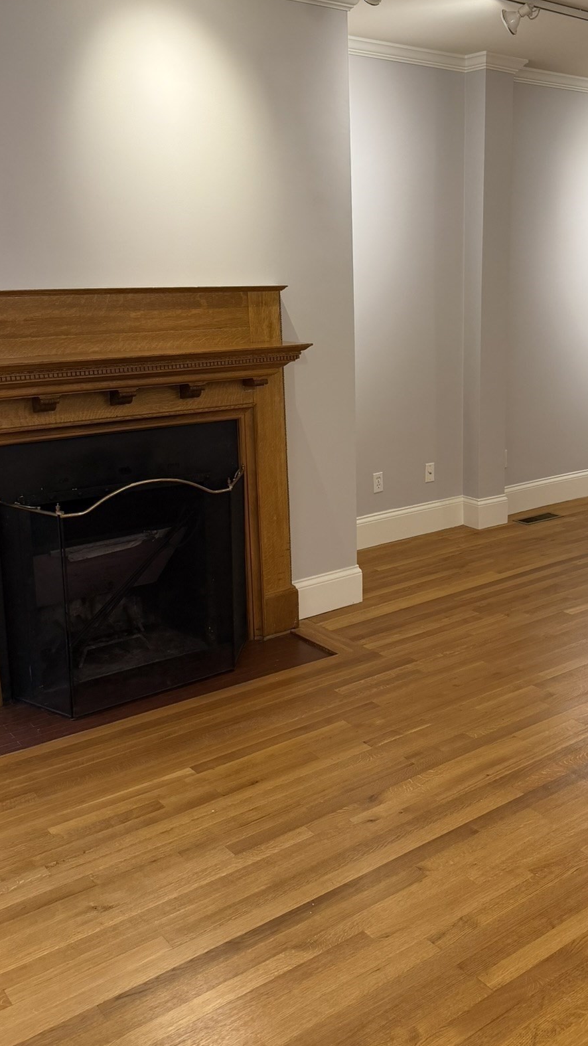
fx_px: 942
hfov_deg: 34.3
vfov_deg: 58.0
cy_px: 484
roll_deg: +0.4
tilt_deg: -12.5
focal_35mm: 34
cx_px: 391
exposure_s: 1/60
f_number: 1.78
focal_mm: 6.76
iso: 200
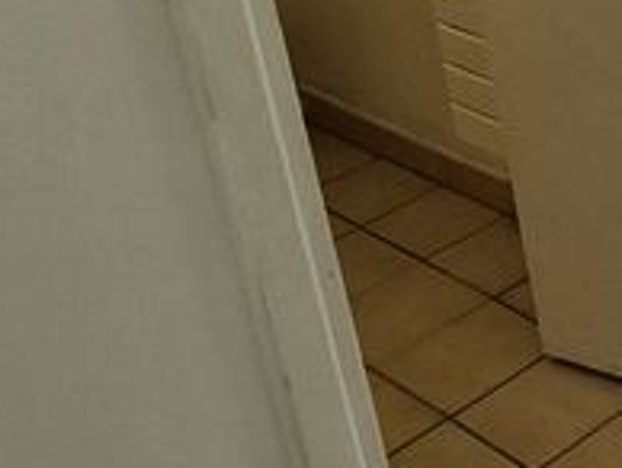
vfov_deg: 20.3
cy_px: -122
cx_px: 1071
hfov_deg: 21.2
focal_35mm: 67
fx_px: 1205
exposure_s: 1/100
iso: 80
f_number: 2.2
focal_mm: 2.2
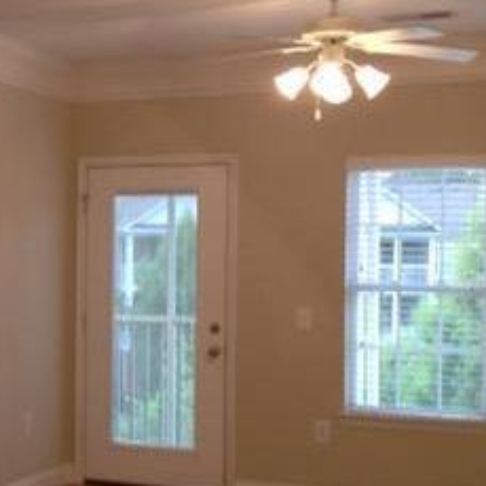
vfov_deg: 20.2
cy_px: 285
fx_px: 1366
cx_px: -66
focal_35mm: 86
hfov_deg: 19.2
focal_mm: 4.28
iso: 64
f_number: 2.4
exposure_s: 1/30
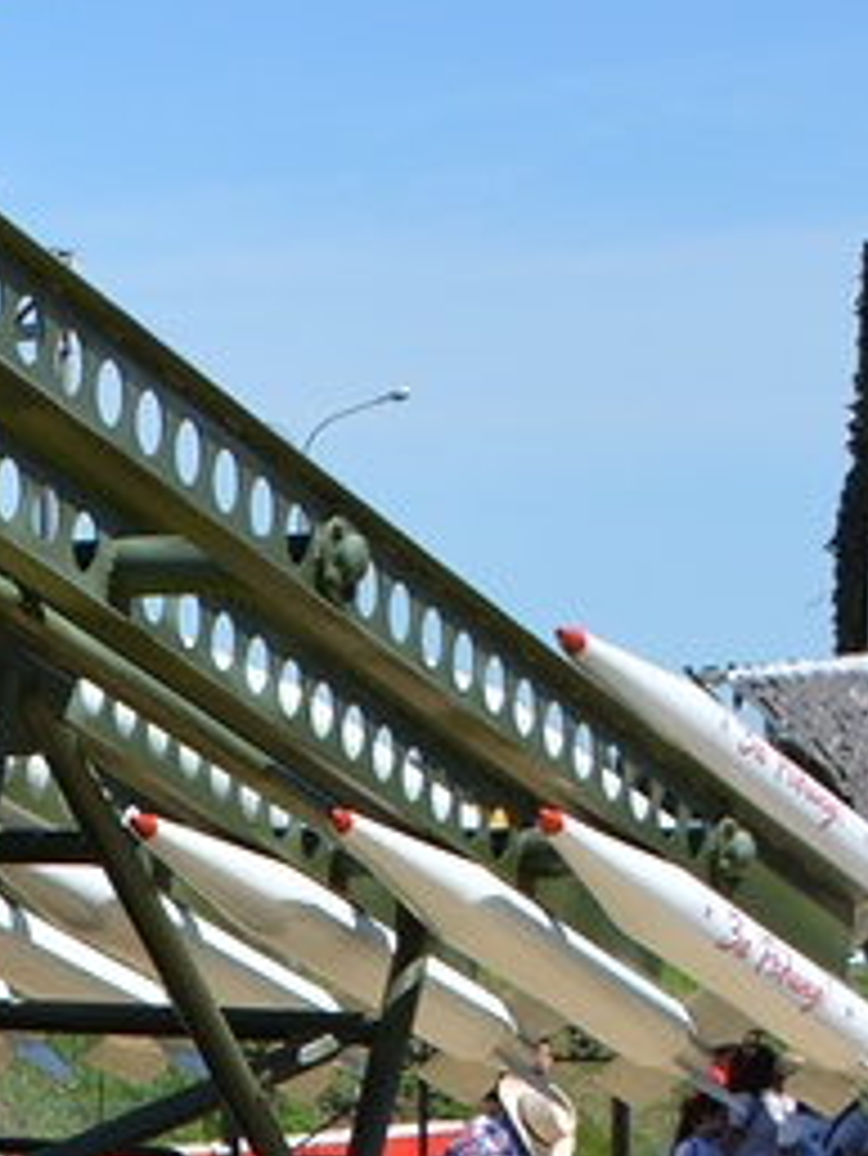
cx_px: -1390
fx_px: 5846
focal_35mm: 175
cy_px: 1136
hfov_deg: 7.7
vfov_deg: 11.2
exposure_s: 1/250
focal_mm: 26
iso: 100
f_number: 8
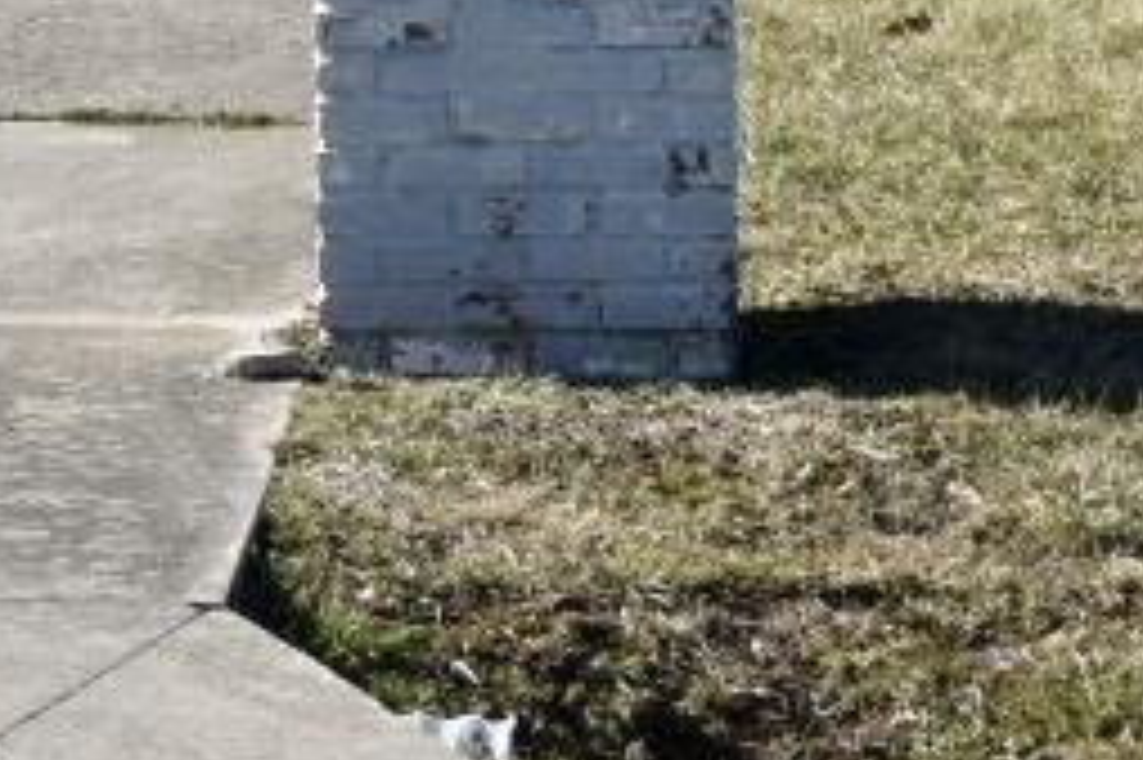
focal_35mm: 327
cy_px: -1133
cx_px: -2045
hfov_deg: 5.9
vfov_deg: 4.1
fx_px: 10379
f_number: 8
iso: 100
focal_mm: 35
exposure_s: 1/200
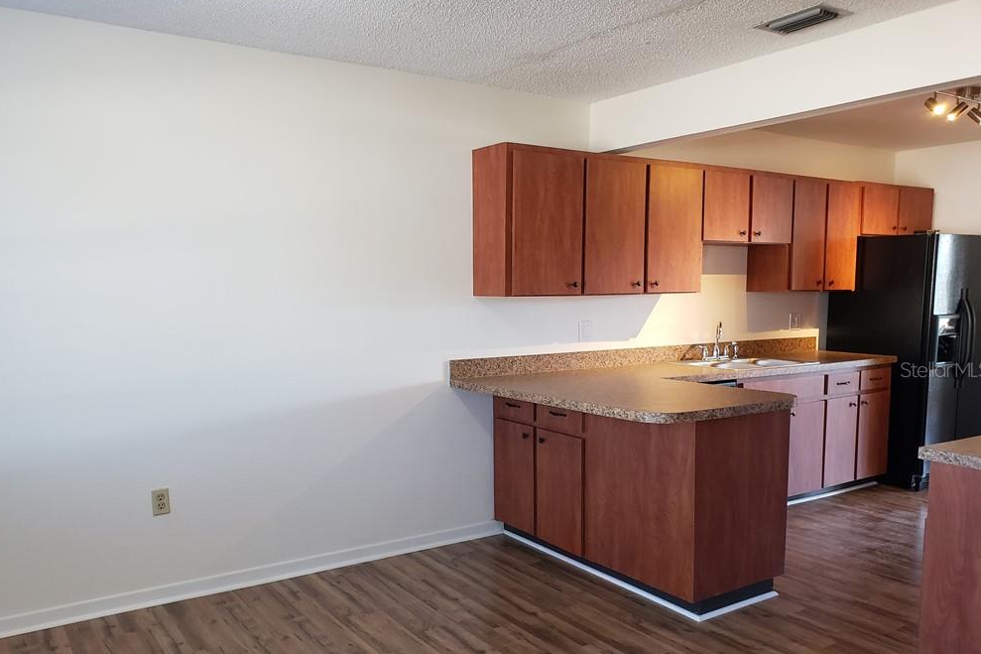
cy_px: 369
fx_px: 763
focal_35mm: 28
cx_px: 486
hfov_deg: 65.5
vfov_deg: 46.3
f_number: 2.4
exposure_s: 1/60
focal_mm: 4.3
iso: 250
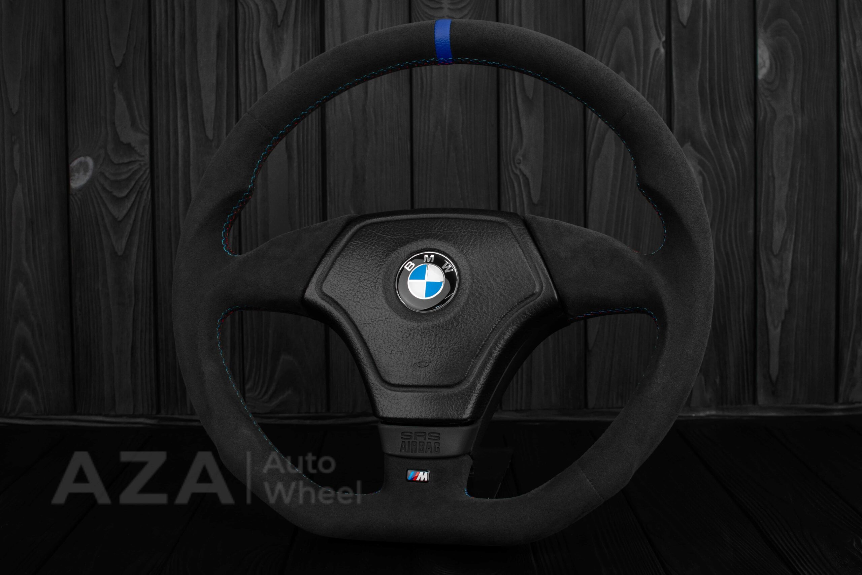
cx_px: 431
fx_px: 1257
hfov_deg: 37.8
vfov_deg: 25.8
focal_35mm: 52
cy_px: 288
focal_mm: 35
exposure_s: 1/125
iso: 500
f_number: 6.3
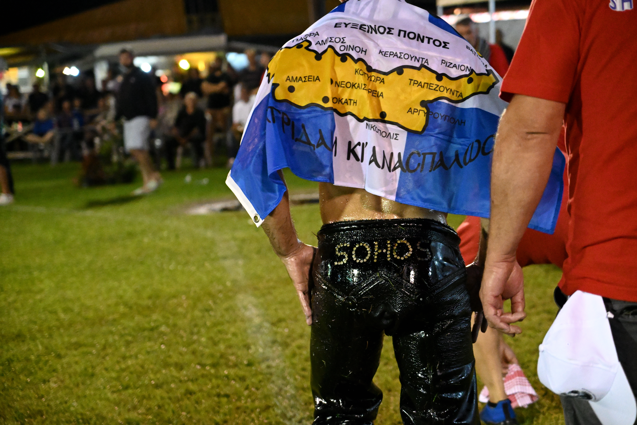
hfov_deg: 27.0
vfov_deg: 18.2
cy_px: 212
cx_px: 318
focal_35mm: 75
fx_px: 1327
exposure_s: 1/400
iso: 6400
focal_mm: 50
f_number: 2.8
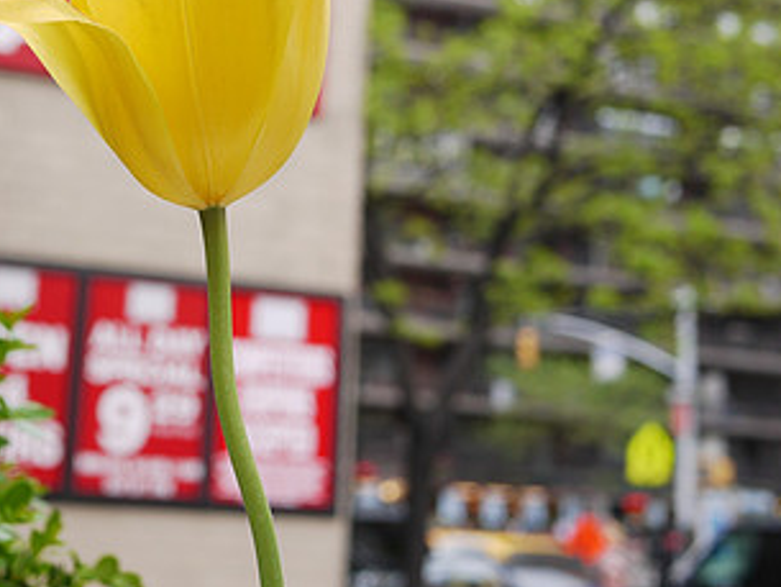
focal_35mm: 76
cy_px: 91
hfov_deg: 25.4
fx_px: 1715
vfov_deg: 19.1
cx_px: 230
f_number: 3.5
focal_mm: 20
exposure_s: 1/125
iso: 100
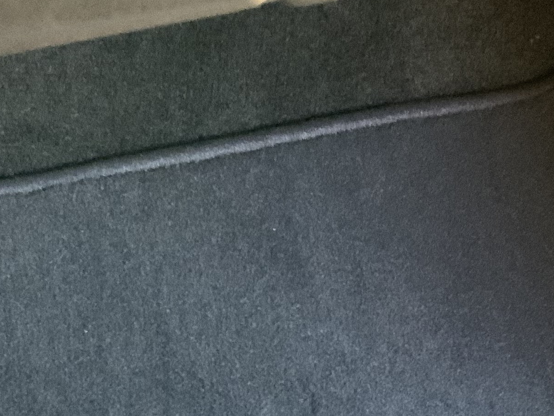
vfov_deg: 14.6
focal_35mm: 97
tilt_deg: -55.2
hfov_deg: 20.2
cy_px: 542
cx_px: 297
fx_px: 1553
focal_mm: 3
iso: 320
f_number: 1.8
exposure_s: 1/46
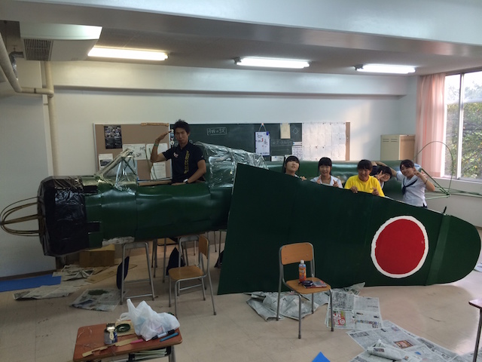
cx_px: 241
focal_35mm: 30
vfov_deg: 46.8
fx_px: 418
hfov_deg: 60.0
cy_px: 181
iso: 40
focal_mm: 4.12
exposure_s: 1/40
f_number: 2.2
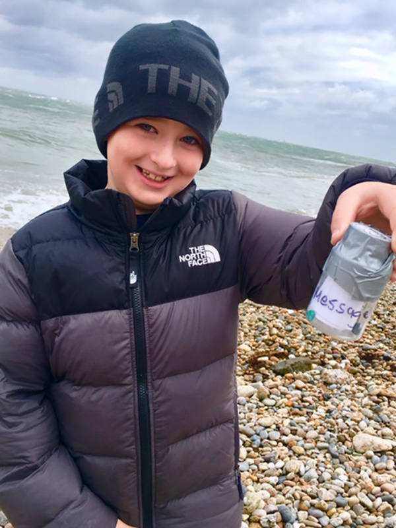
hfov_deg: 48.2
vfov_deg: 61.7
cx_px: 198
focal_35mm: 29
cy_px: 264
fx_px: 442
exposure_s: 1/503
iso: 25
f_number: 2.2
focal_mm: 4.15
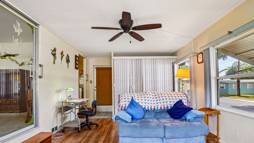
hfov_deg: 92.7
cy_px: 85
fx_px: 121
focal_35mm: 18
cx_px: 127
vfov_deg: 60.6
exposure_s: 1/20
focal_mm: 17
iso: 400
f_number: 9
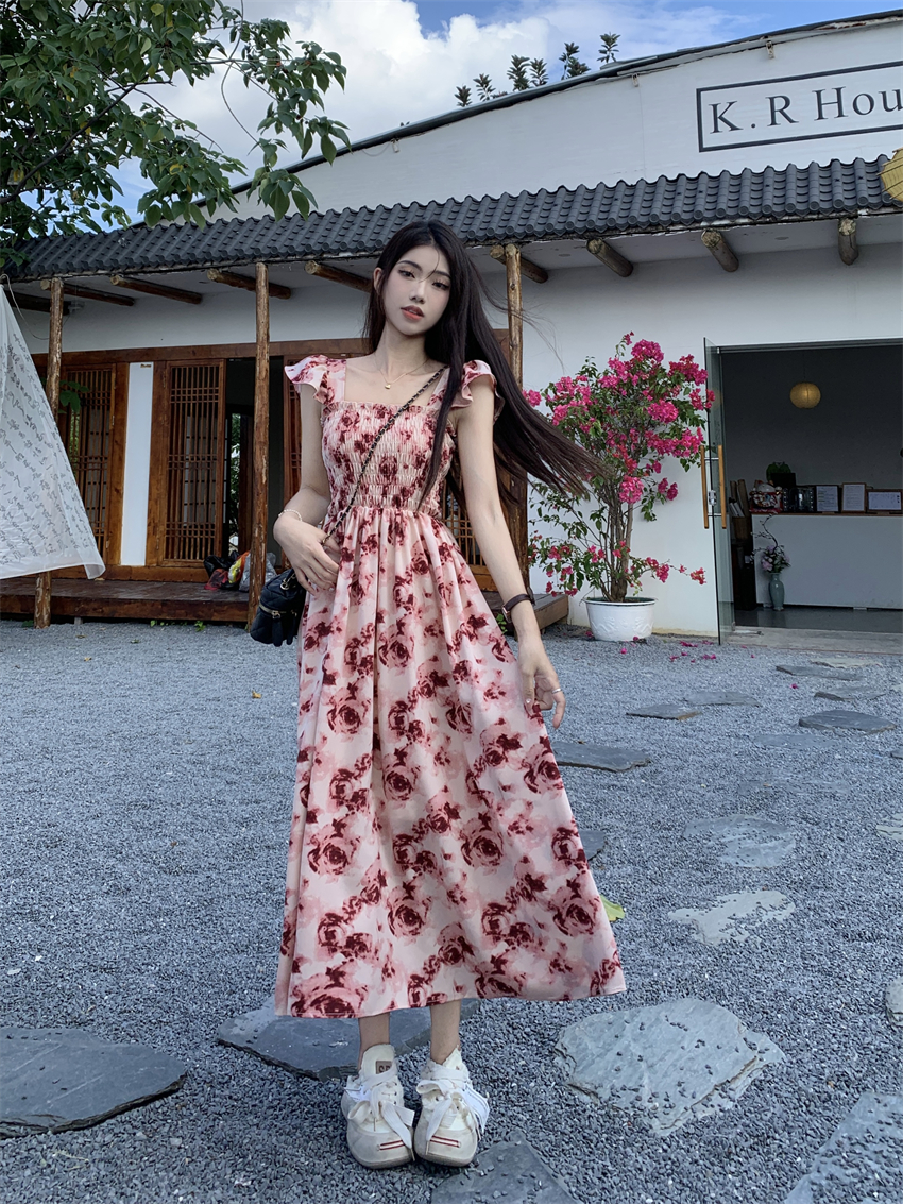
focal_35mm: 26
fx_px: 904
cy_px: 602
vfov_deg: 67.3
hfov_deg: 53.1
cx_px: 452
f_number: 1.8
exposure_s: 1/954
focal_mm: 4.25
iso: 25
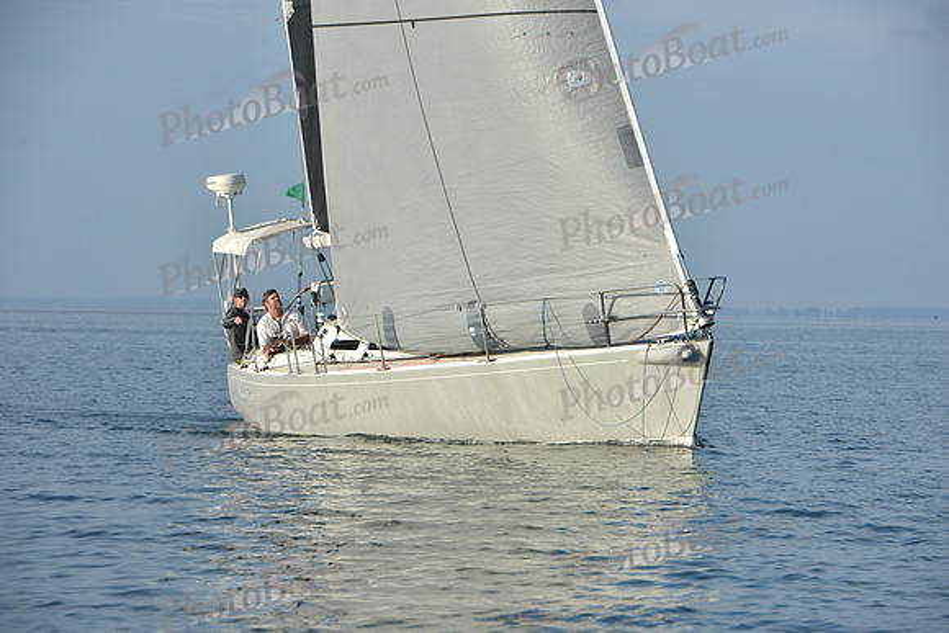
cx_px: 474
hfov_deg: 11.4
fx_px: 4746
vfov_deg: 7.6
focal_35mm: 180
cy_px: 316
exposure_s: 1/800
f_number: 10
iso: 320
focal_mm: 180
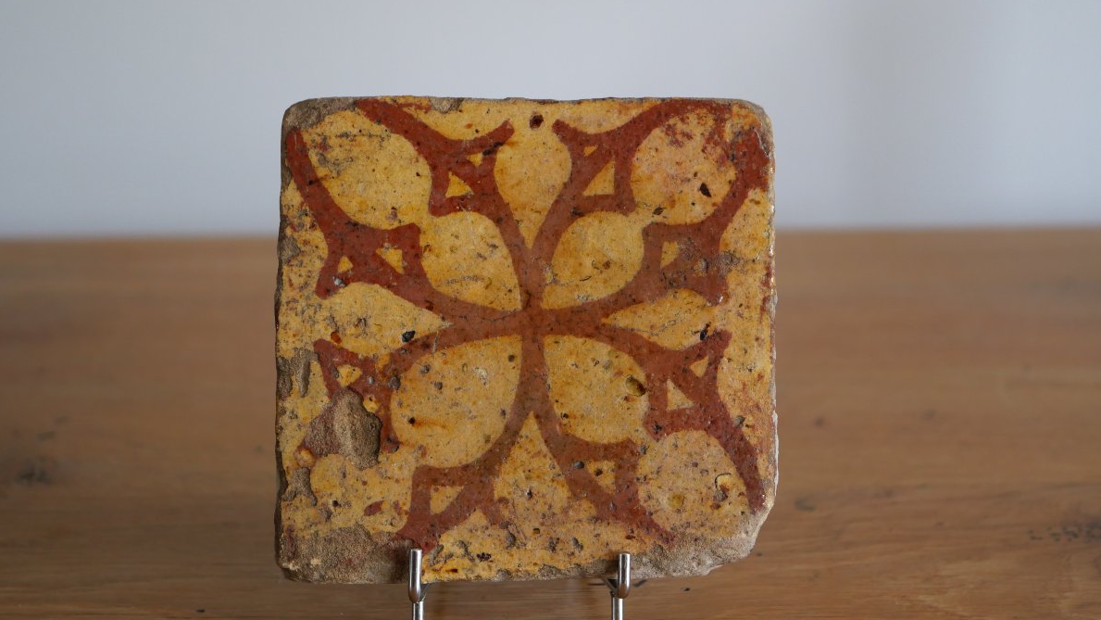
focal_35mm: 66
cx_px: 554
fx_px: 1927
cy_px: 309
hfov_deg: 31.9
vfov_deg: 18.3
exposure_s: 1/60
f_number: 2.8
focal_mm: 30
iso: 640
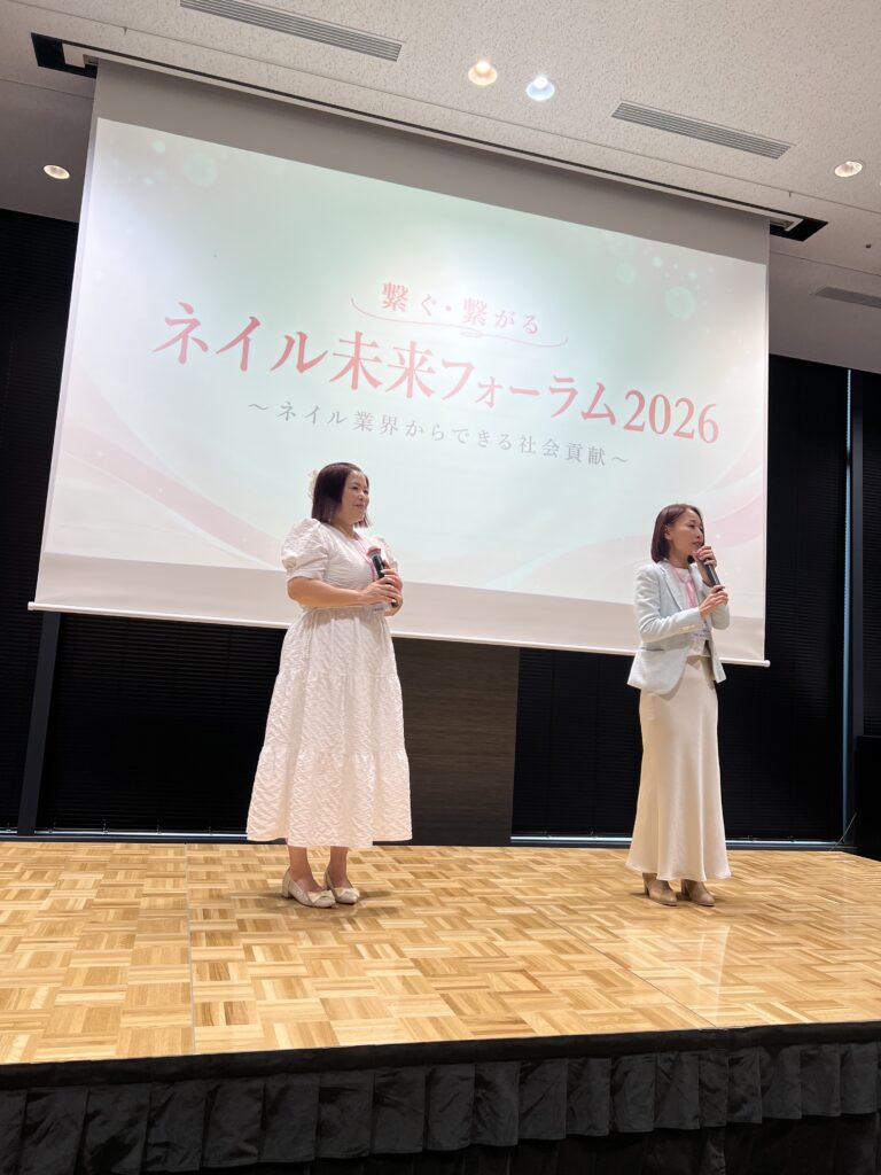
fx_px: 882
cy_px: 588
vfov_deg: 67.3
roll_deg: -1.6
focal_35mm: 26
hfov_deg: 53.1
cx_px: 440
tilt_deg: +8.3
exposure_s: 1/142
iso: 32
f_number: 1.5
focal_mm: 5.7
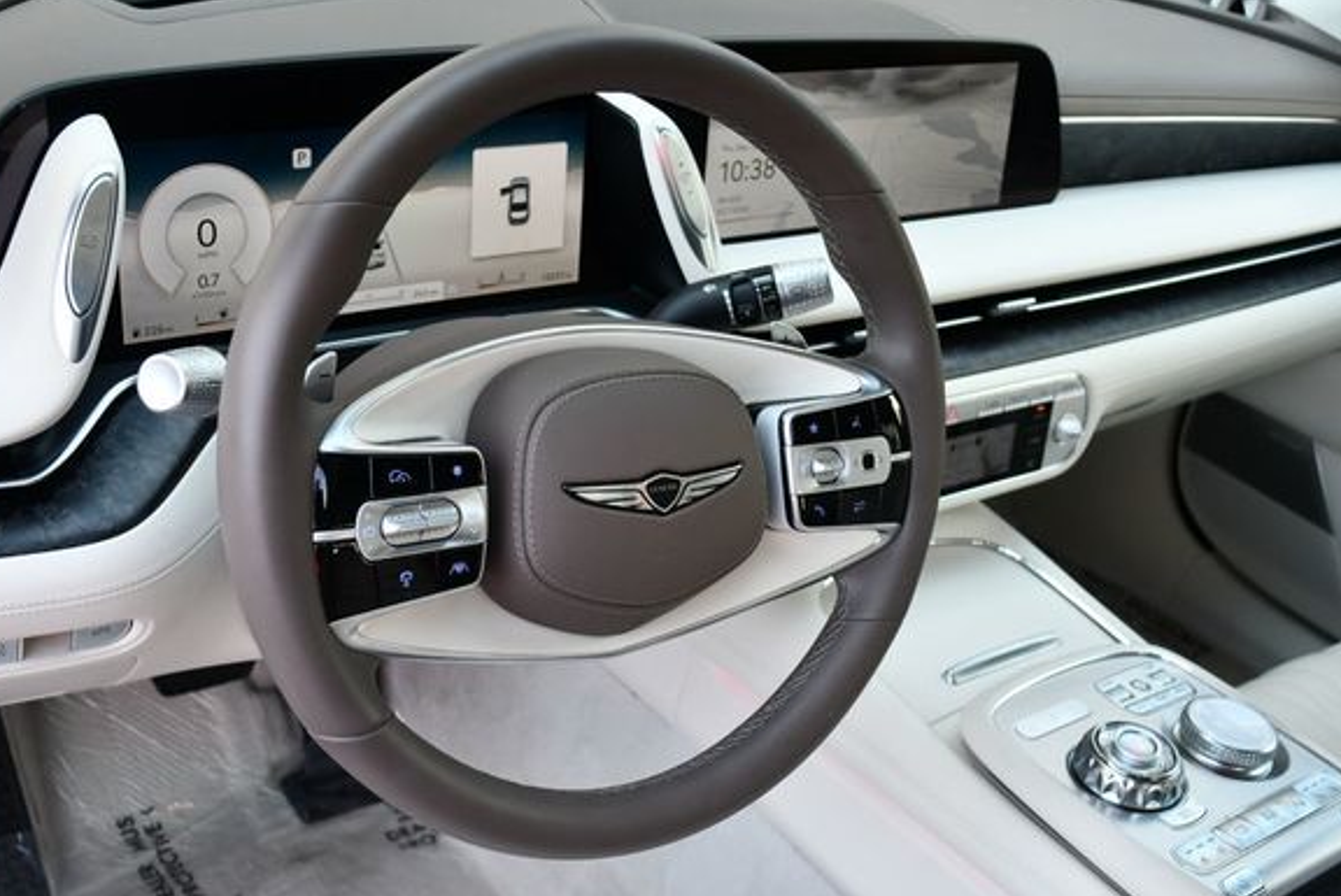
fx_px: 1491
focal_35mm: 40
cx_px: 640
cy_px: 447
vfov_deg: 33.5
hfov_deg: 48.4
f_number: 3.5
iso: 400
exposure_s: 1/250
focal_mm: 18
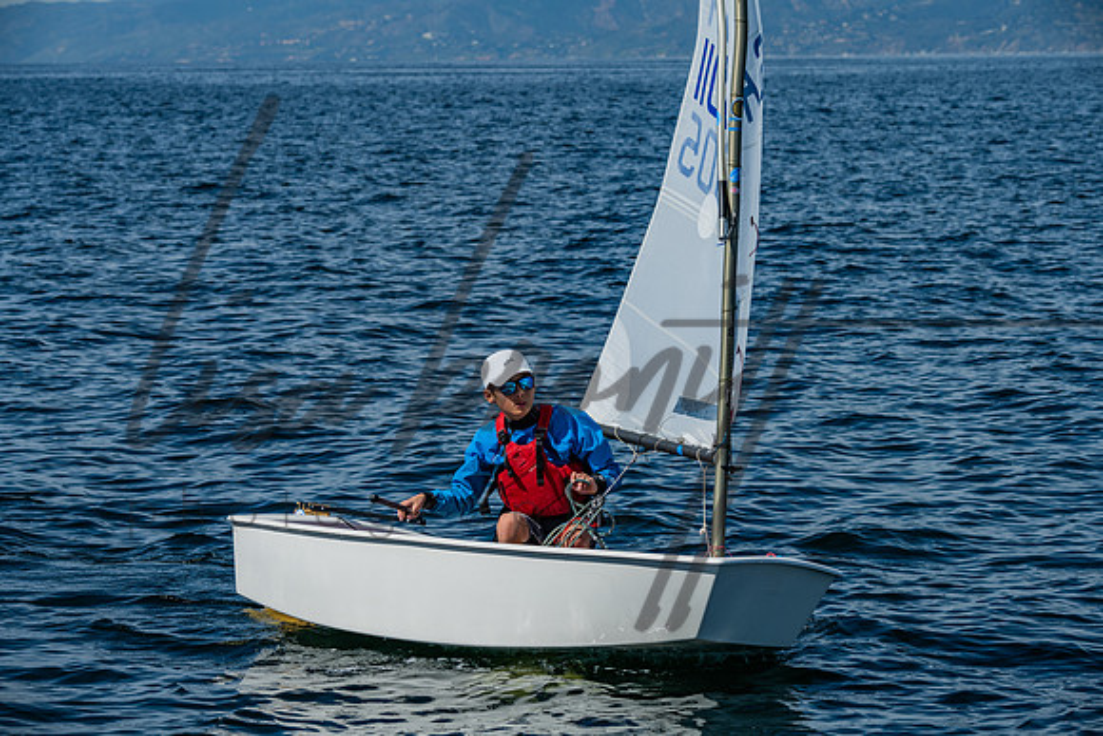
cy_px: 368
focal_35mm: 135
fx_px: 4137
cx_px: 552
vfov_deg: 10.2
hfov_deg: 15.2
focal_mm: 135
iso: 100
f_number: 8
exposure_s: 1/640
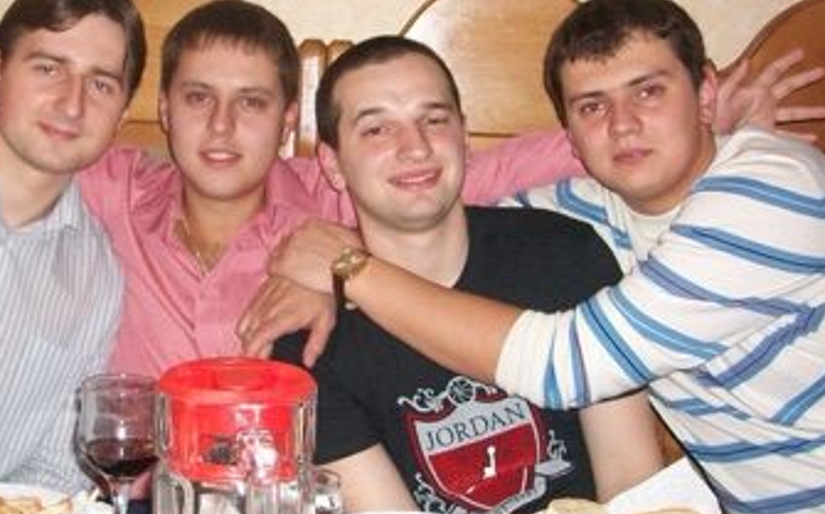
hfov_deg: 36.2
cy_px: 204
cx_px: 328
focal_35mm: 56
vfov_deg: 23.1
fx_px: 1258
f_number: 2.8
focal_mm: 5.7
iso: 120
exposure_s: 1/60
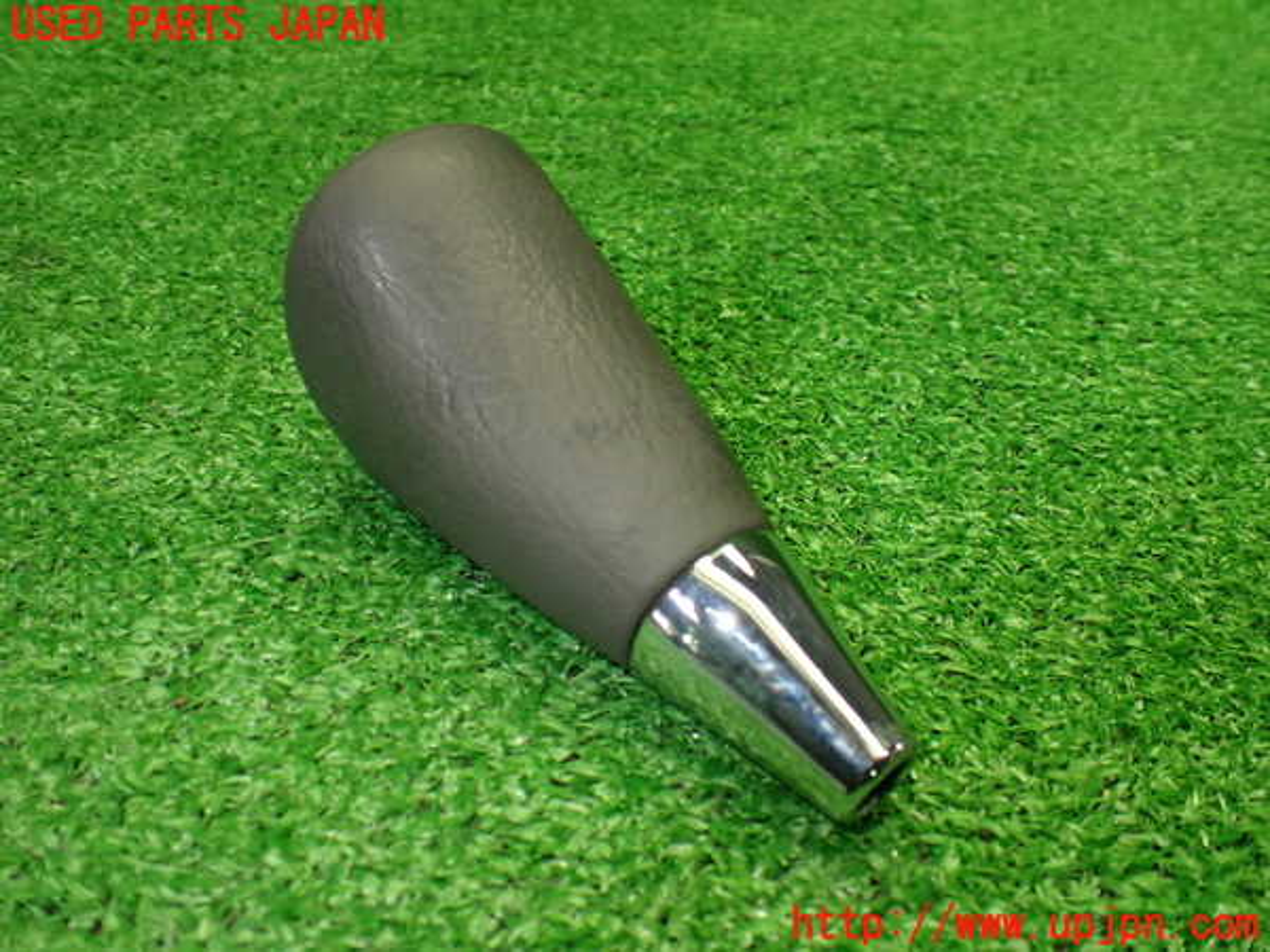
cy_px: 476
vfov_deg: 46.8
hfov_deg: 60.0
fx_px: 1101
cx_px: 635
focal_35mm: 30
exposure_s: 1/125
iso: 400
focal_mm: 5.4
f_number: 2.3
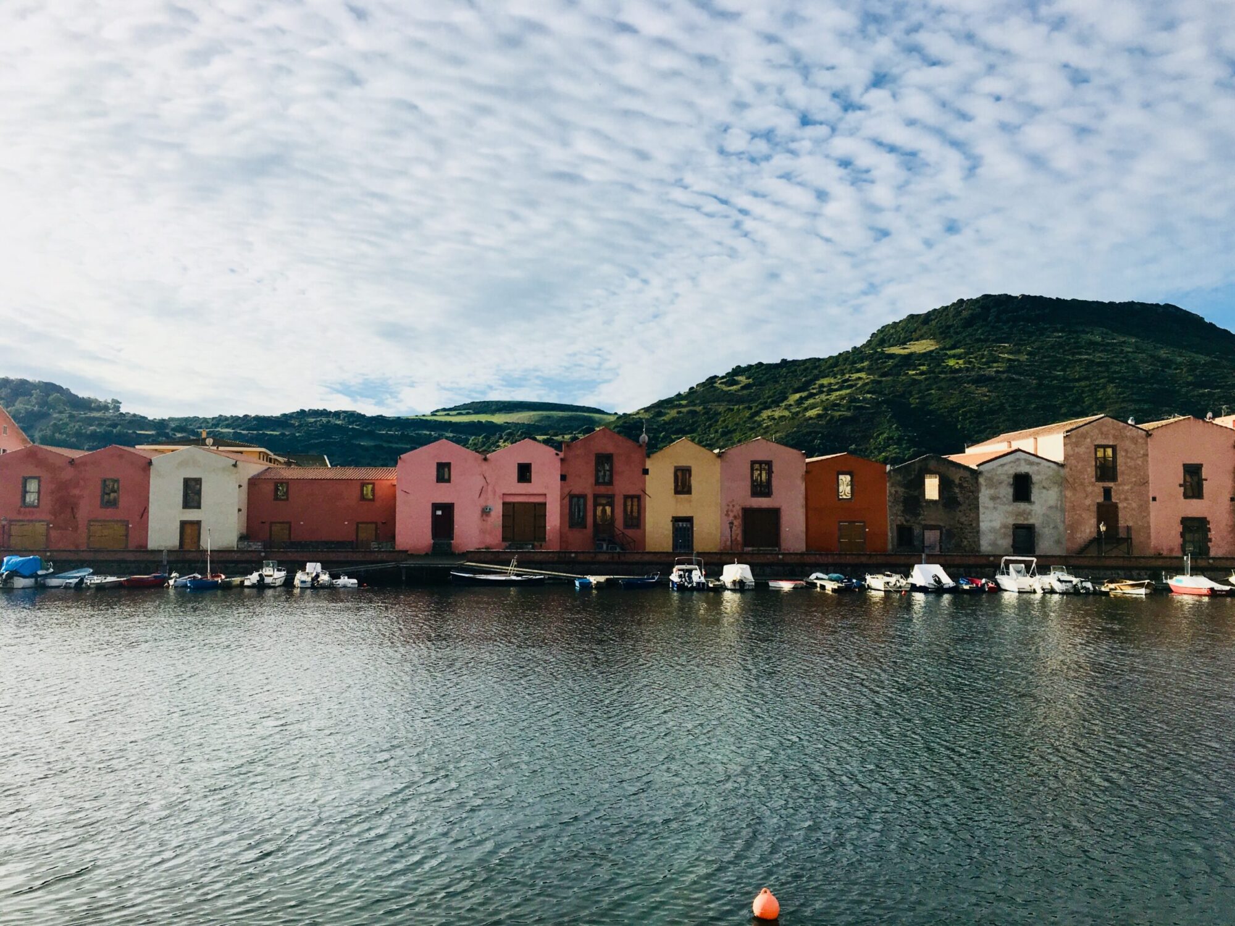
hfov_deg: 61.7
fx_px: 1034
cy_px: 463
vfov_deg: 48.2
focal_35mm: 29
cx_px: 618
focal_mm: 4.15
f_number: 2.2
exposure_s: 1/2198
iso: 25
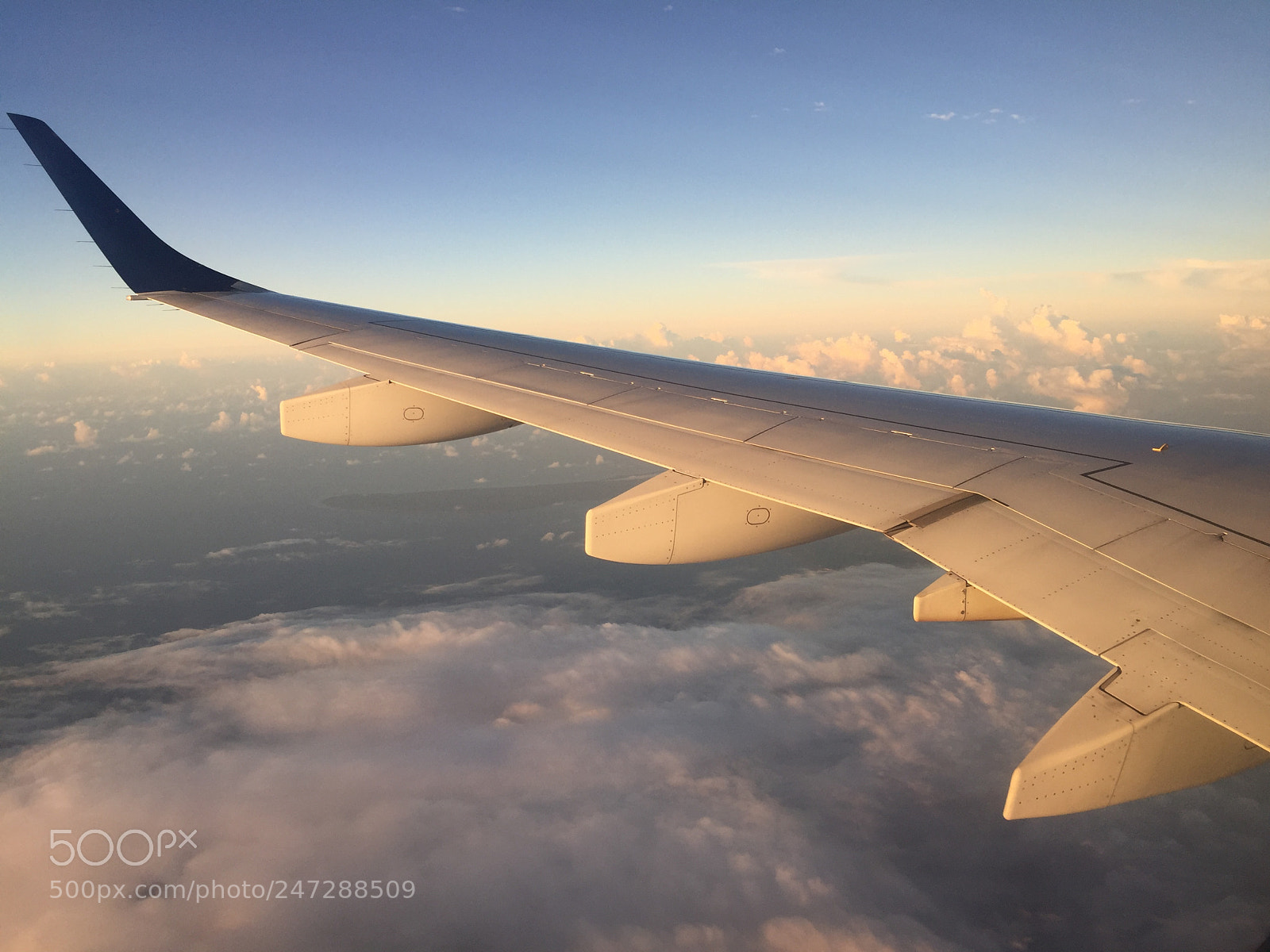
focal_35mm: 29
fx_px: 1064
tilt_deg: -10.5
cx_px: 635
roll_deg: +1.0
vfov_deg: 48.2
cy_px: 476
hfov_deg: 61.7
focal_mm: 4.15
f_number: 2.2
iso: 32
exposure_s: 1/421
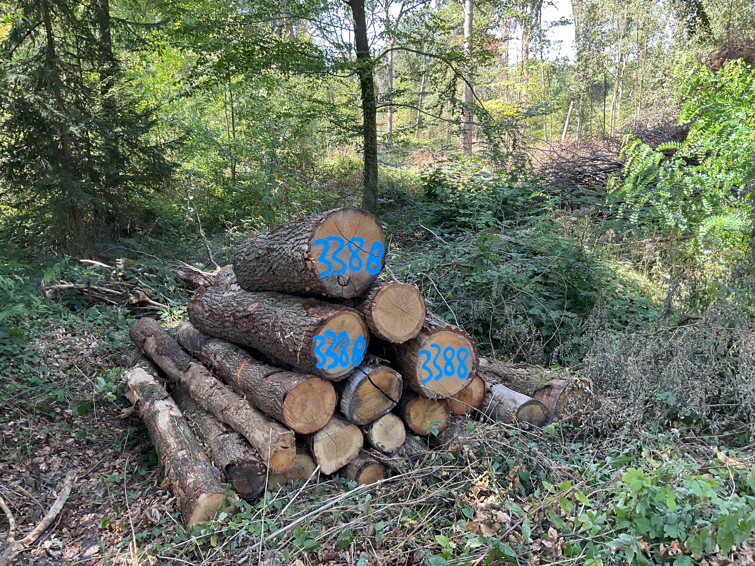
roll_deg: +1.9
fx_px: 633
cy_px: 283
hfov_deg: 61.7
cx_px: 378
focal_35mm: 29
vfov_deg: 48.2
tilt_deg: -15.2
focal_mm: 3
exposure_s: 1/120
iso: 40
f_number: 1.8
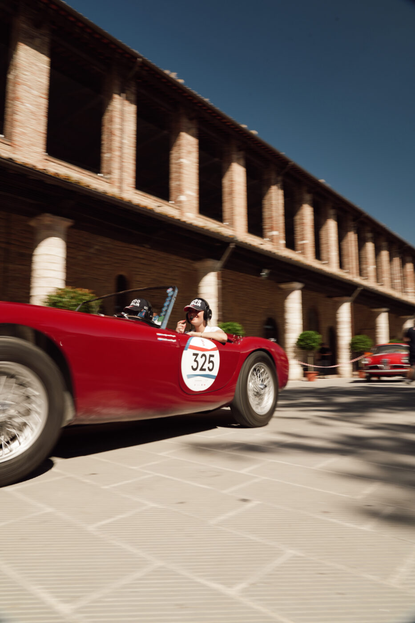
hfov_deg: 53.1
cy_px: 312
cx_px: 208
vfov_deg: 73.8
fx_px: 415
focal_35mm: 24
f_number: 13
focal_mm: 24
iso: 100
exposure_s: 1/40
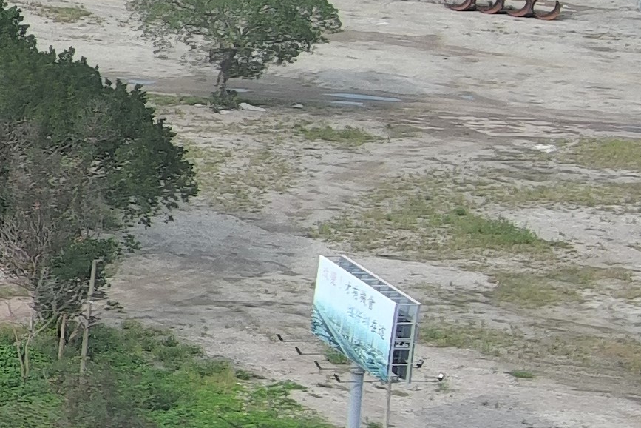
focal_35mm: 183
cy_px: 44
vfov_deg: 7.5
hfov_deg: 9.5
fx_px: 3258
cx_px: -1076
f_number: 2.8
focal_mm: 10.57
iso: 101
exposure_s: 1/1101
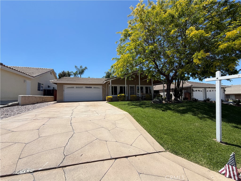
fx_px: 97
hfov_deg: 102.1
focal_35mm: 14
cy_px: 90
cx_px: 120
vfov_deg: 85.7
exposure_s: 1/876
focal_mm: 2.22
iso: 20
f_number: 2.2
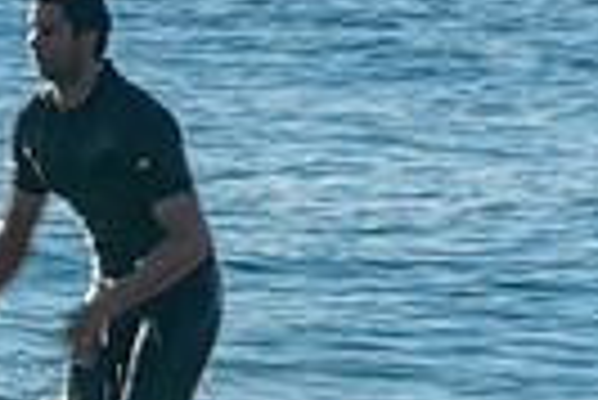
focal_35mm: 2620
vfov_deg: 0.5
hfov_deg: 0.8
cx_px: 63
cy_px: 479
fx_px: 43568
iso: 100
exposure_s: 1/30
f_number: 25
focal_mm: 400
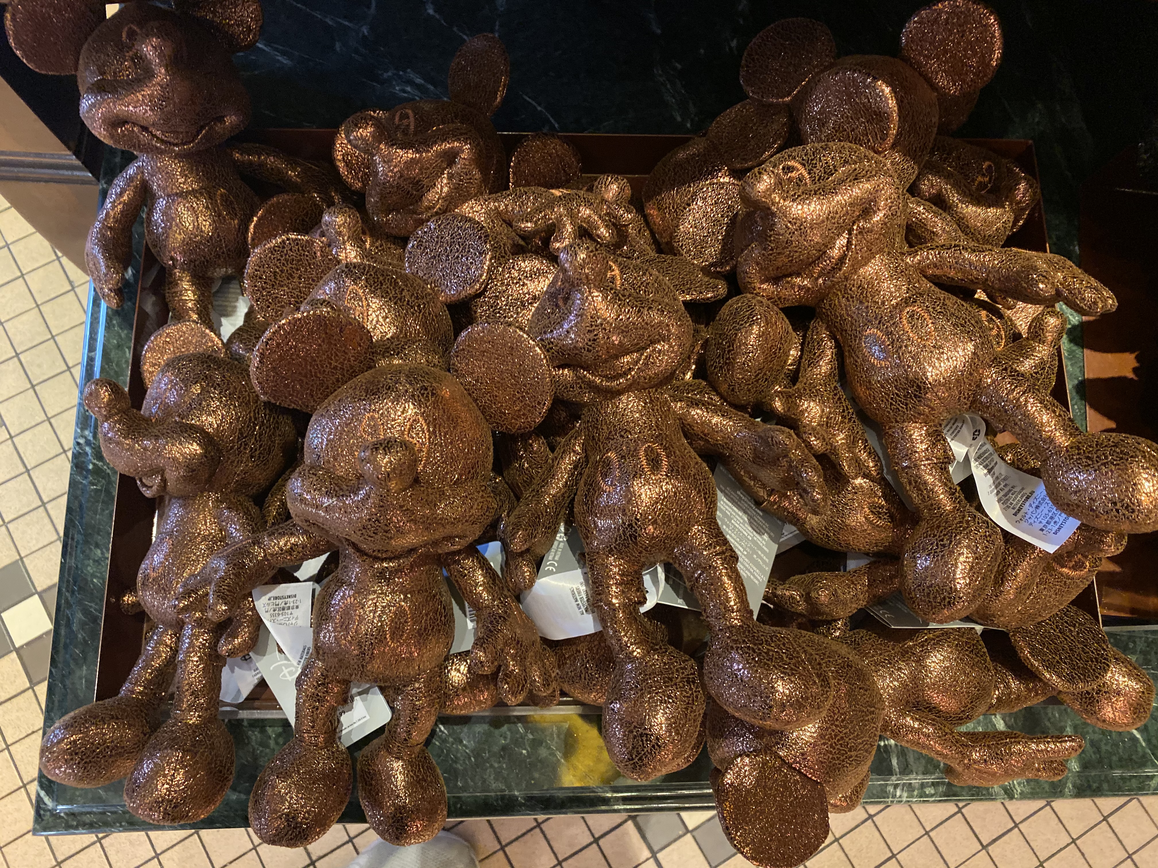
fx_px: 870
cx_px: 579
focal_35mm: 26
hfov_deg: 67.3
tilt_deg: -76.3
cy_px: 434
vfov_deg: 53.1
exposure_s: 1/30
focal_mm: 4.25
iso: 640
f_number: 1.8
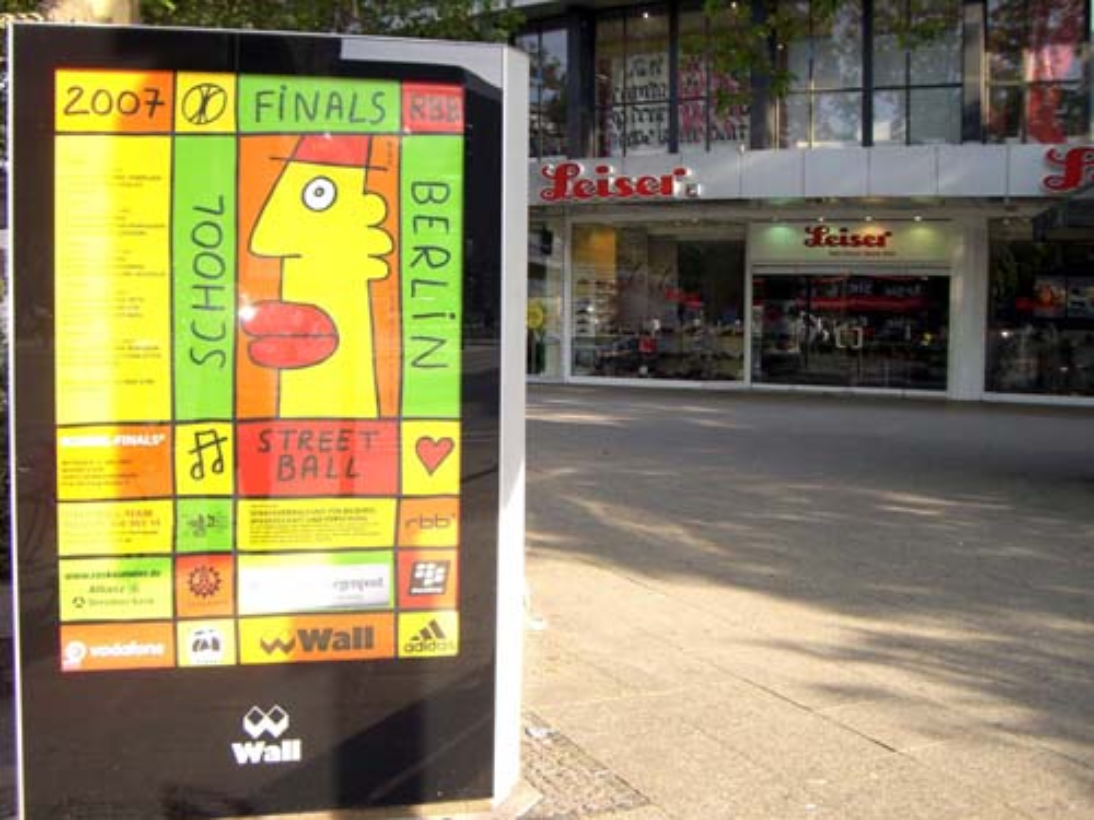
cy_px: 410
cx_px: 547
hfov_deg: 49.0
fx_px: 1201
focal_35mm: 38
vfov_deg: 37.7
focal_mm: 6.2
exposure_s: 1/200
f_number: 2.7
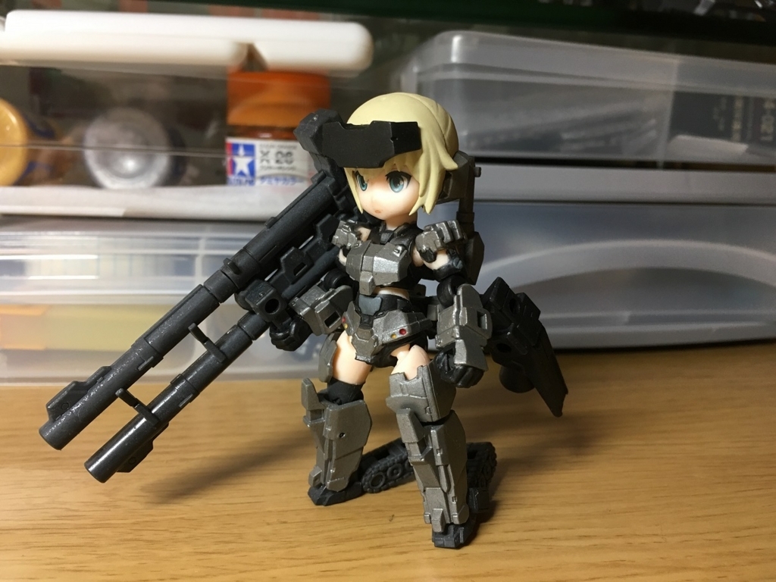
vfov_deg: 48.2
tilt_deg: -13.5
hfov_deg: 61.7
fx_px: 650
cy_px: 291
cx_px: 388
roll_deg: -2.6
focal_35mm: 29
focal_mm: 4.15
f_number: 2.2
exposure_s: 1/30
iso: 100
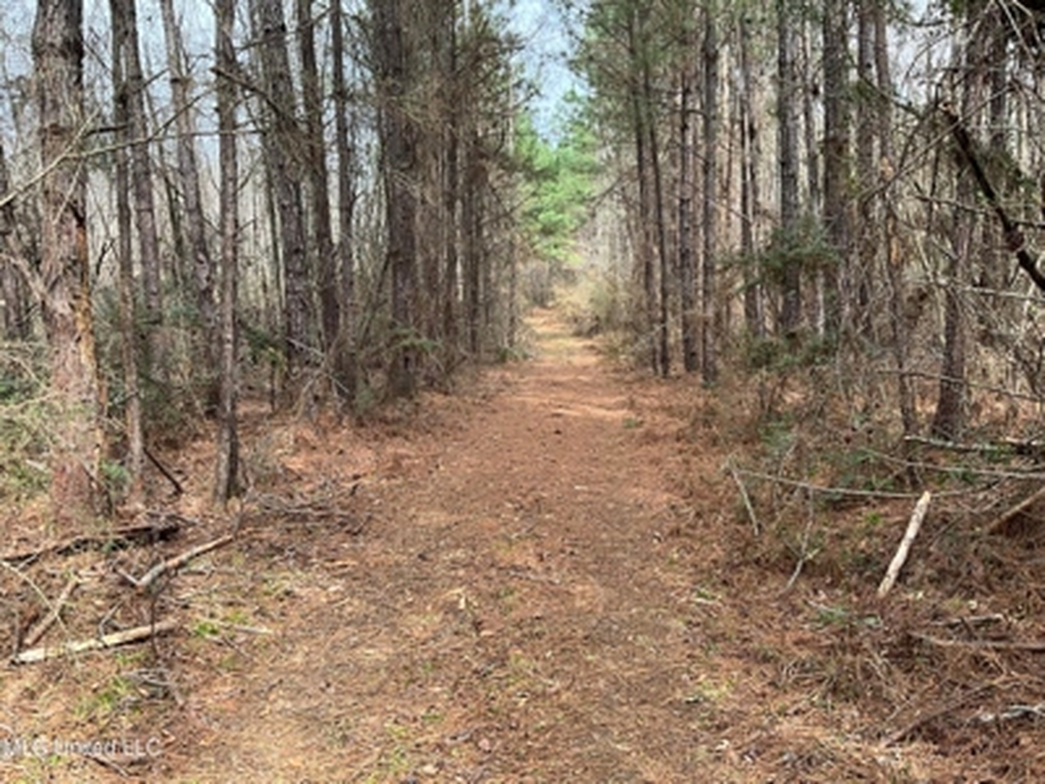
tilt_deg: -6.8
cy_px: 392
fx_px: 875
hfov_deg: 61.7
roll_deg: +1.8
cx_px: 522
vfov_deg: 48.2
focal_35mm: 29
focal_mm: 3
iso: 20
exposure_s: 1/232
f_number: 1.8
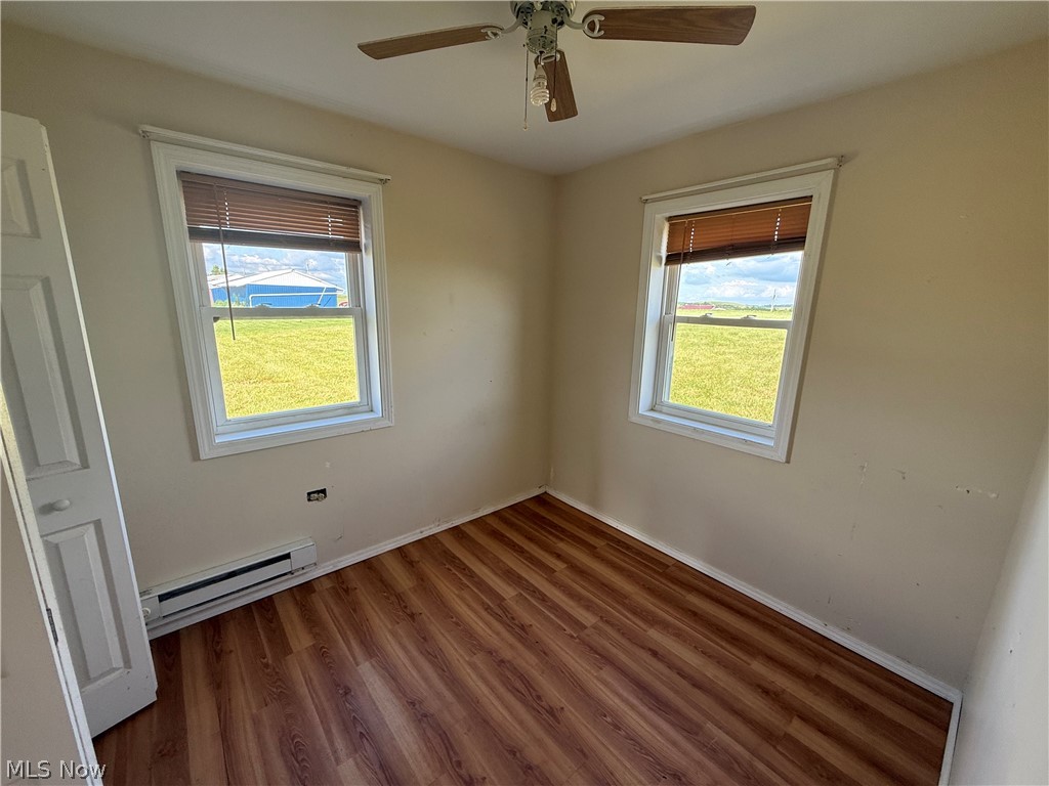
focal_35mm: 14
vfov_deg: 85.7
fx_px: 424
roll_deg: -1.9
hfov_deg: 102.1
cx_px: 524
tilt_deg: -11.6
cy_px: 393
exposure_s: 1/135
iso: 64
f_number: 2.2
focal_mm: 2.22
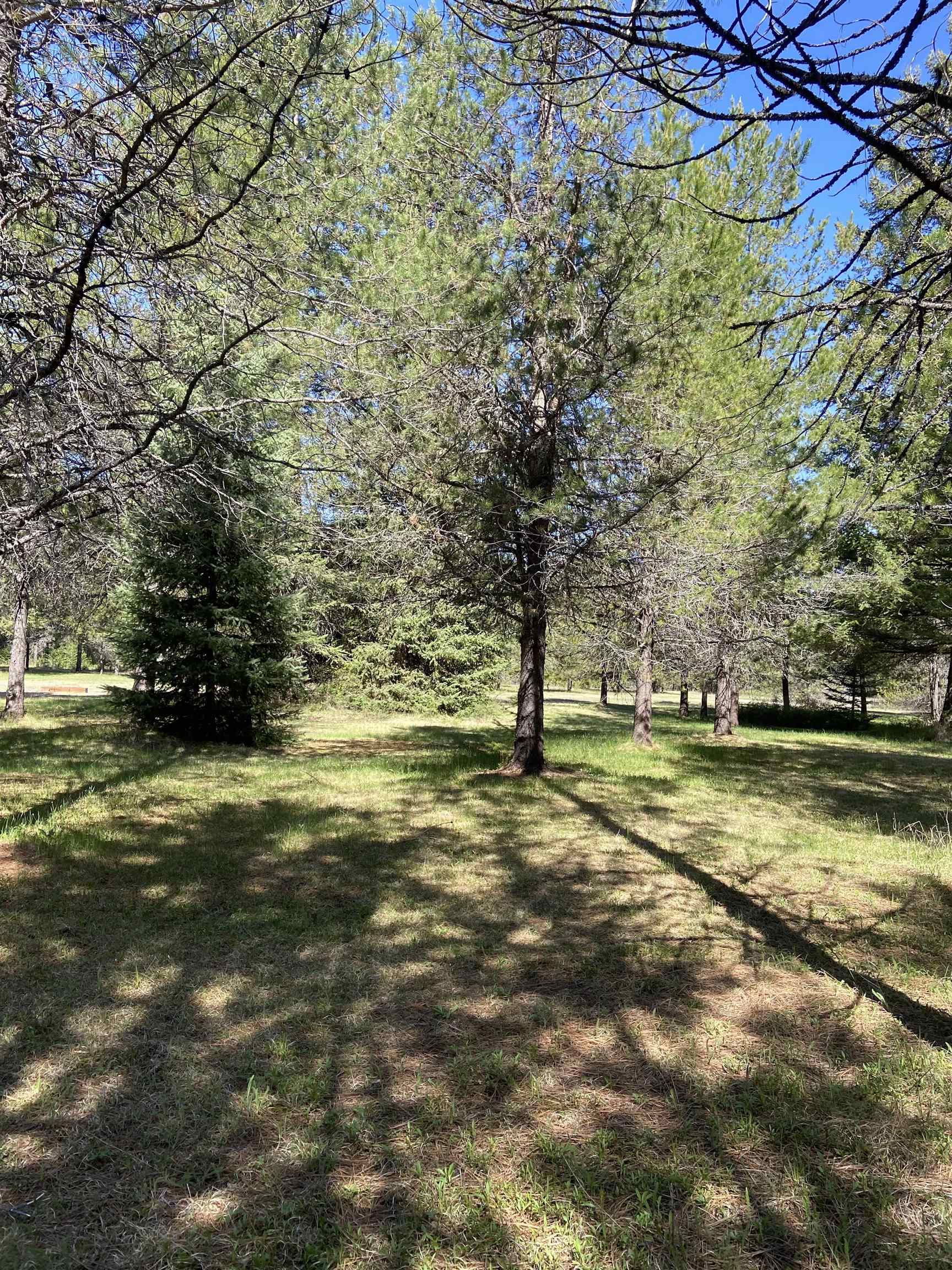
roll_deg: -1.7
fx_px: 953
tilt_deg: +3.4
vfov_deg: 67.3
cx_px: 476
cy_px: 635
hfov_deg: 53.1
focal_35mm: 26
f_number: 1.8
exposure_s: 1/549
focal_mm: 4.25
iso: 32
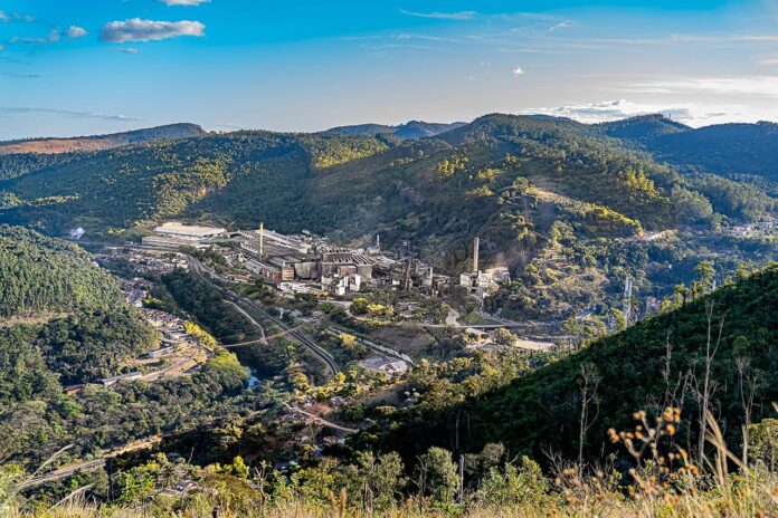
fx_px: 756
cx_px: 389
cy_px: 259
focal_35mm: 35
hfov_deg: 54.4
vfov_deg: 37.9
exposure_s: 1/250
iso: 100
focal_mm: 35
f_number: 2.8
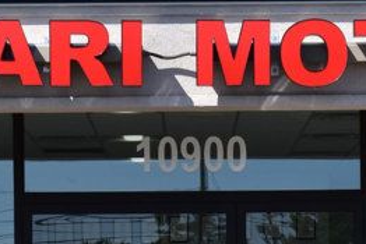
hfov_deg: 10.3
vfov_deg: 6.8
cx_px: 260
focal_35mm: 199
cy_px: 318
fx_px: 2024
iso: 360
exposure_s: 1/500
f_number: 11
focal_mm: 34
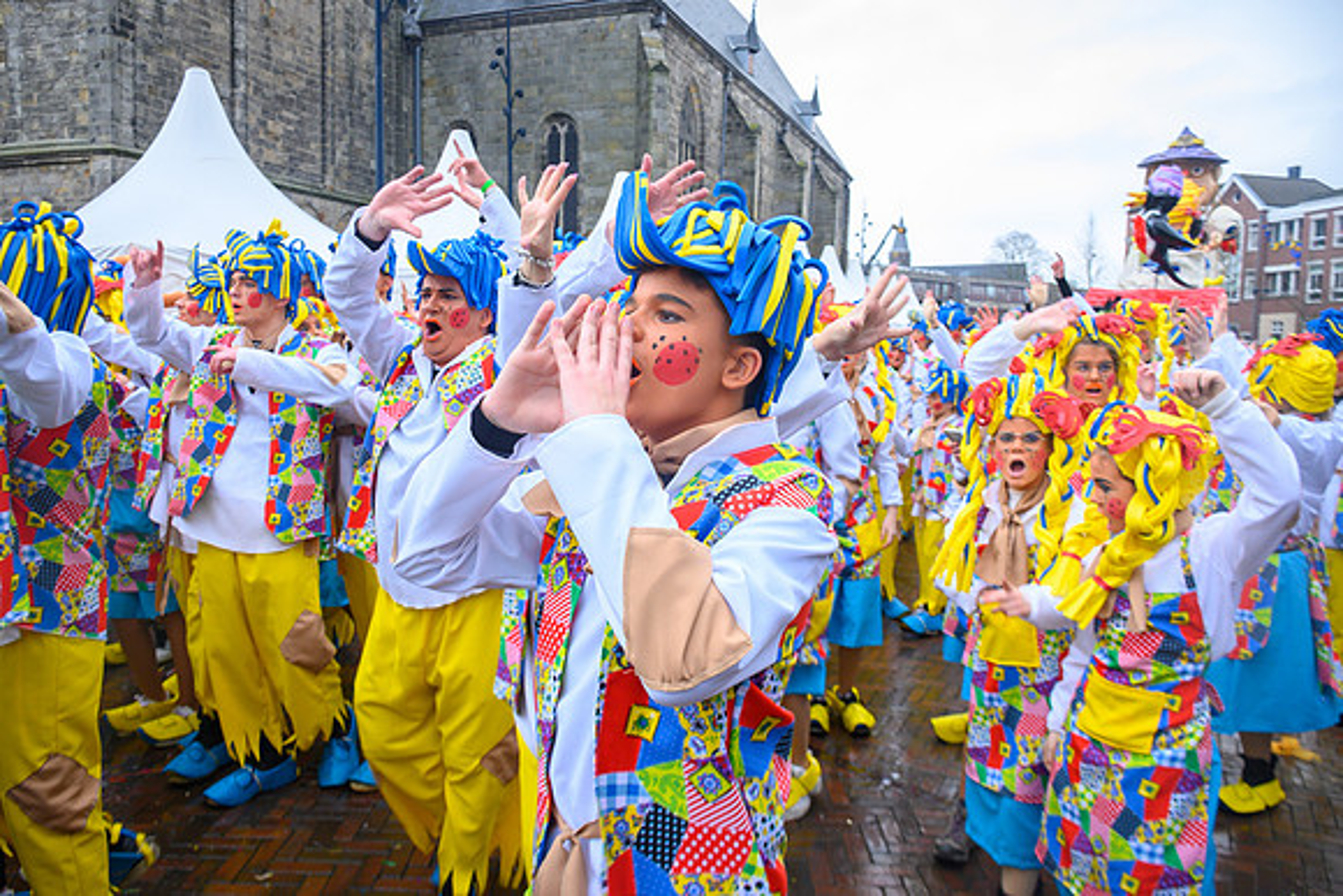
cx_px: 672
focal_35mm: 27
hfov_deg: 67.4
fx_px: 1007
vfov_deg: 48.0
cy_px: 448
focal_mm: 18
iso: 400
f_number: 5
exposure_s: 1/125
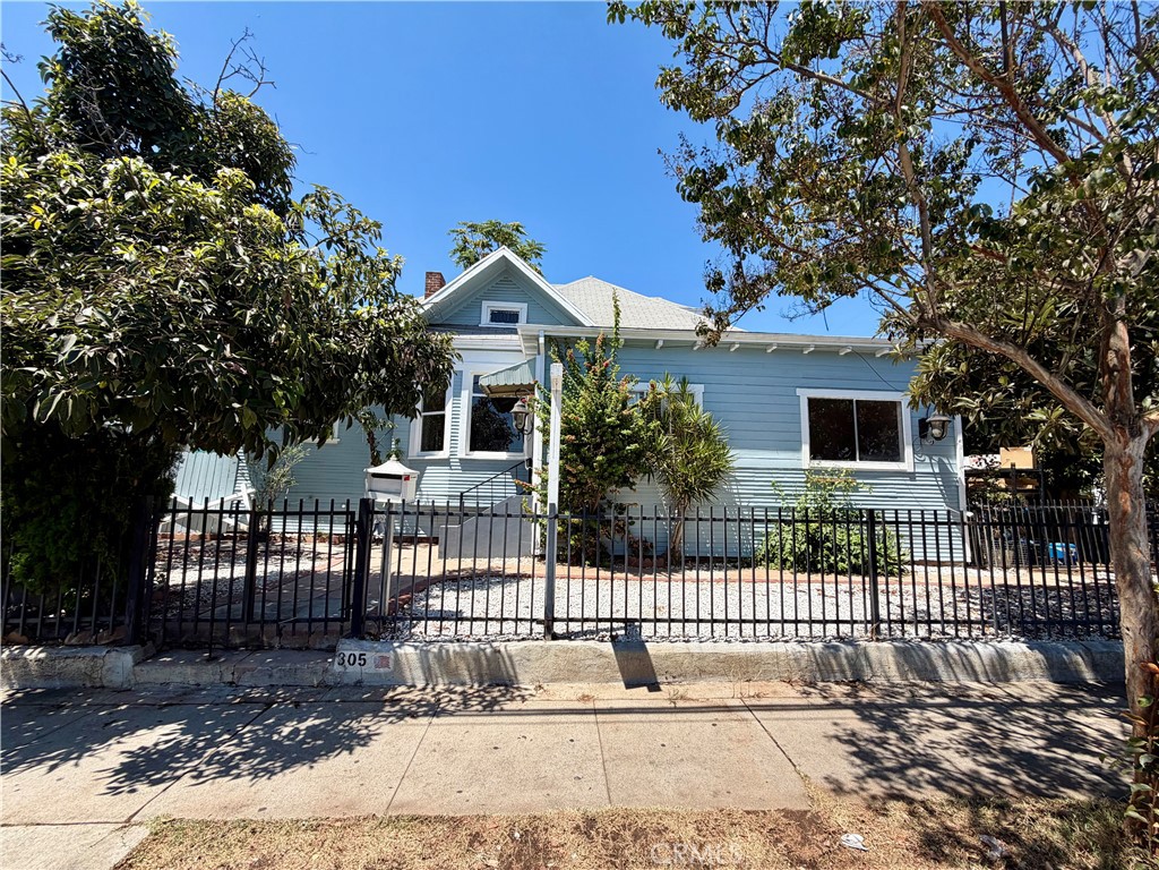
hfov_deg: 102.1
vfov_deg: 85.7
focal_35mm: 14
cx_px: 580
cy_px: 435
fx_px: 469
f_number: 2.2
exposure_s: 1/770
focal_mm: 2.22
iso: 25
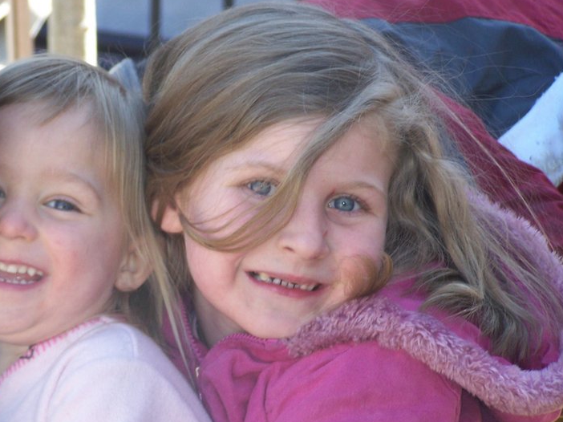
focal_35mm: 232
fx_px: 3772
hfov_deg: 8.5
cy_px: 233
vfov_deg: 6.4
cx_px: 156
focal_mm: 26.4
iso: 80
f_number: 3.3
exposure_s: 1/125
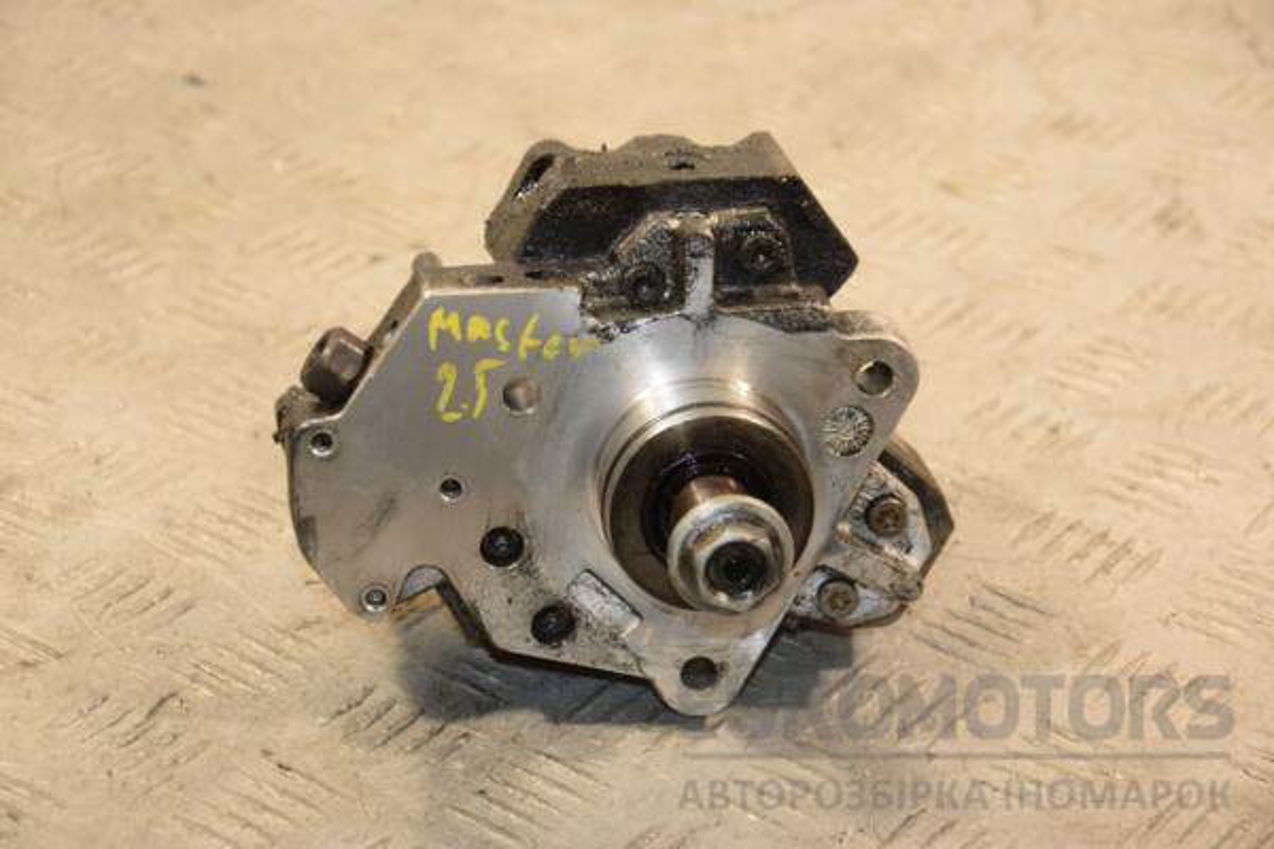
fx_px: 3716
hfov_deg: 19.5
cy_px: 424
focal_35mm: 105
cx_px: 637
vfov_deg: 13.0
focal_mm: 70
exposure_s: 1/160
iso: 800
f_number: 5.3
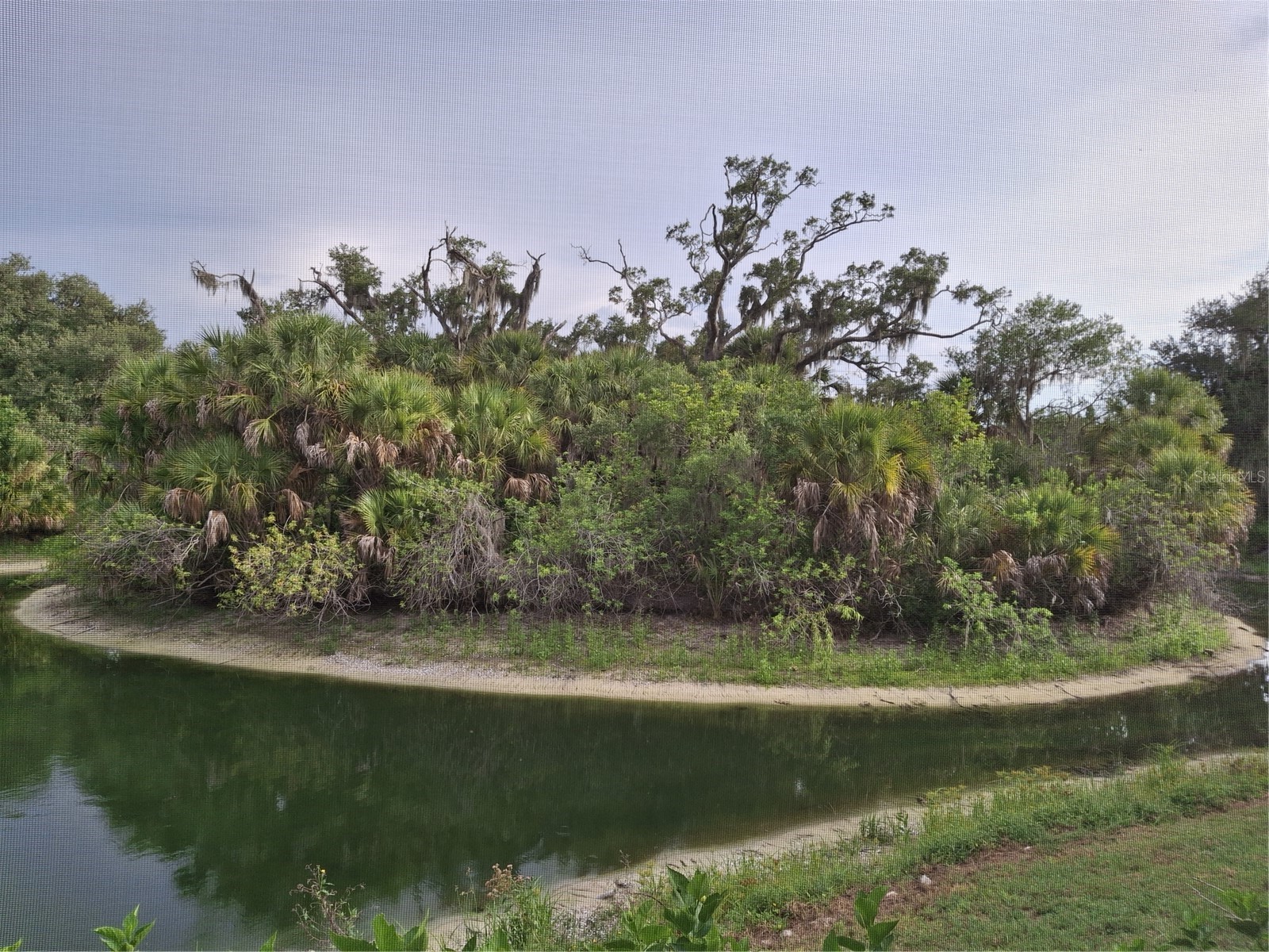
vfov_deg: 54.9
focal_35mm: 25
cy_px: 476
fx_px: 916
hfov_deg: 69.4
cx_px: 634
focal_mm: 4.69
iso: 25
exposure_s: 1/643
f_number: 1.8
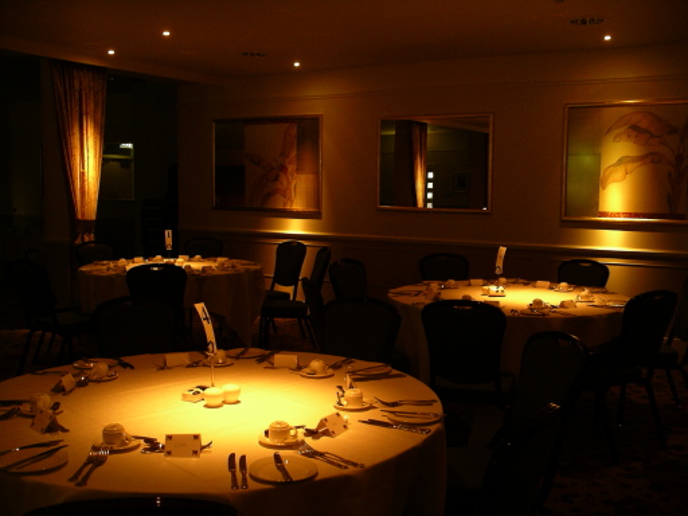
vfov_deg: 38.7
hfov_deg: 50.1
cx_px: 344
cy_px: 258
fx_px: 735
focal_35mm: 37
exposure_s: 1
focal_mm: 7.8
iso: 200
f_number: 2.8
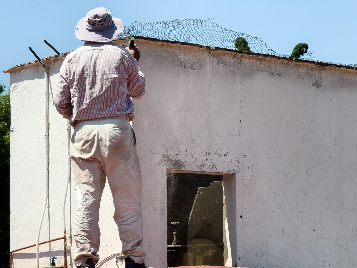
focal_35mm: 120
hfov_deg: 16.4
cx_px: 178
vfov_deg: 12.3
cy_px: 134
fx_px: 1238
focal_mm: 15.7
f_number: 2.8
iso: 50
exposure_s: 1/1400
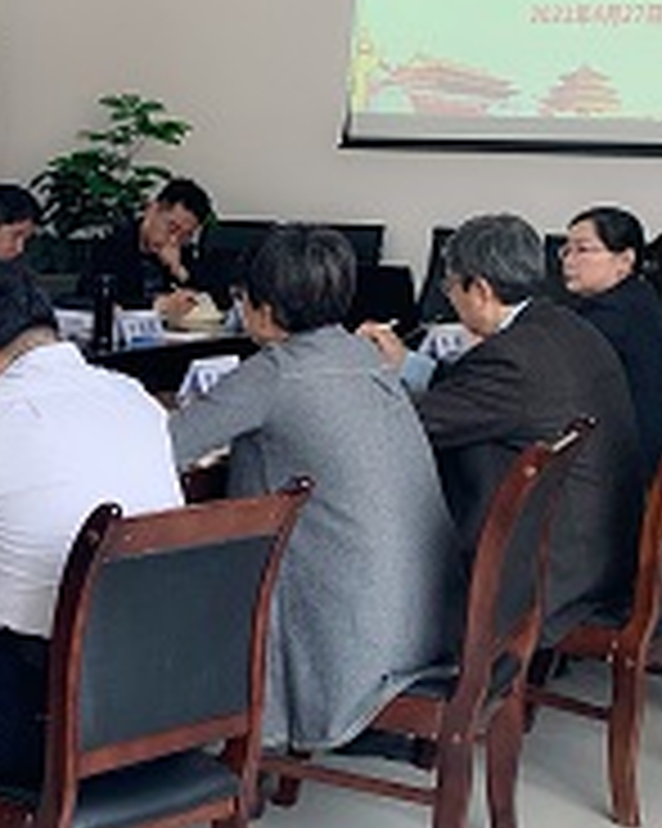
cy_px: 482
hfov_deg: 18.6
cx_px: -230
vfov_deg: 25.0
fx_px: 1863
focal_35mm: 76
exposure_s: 1/121
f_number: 1.8
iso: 64
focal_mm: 4.25
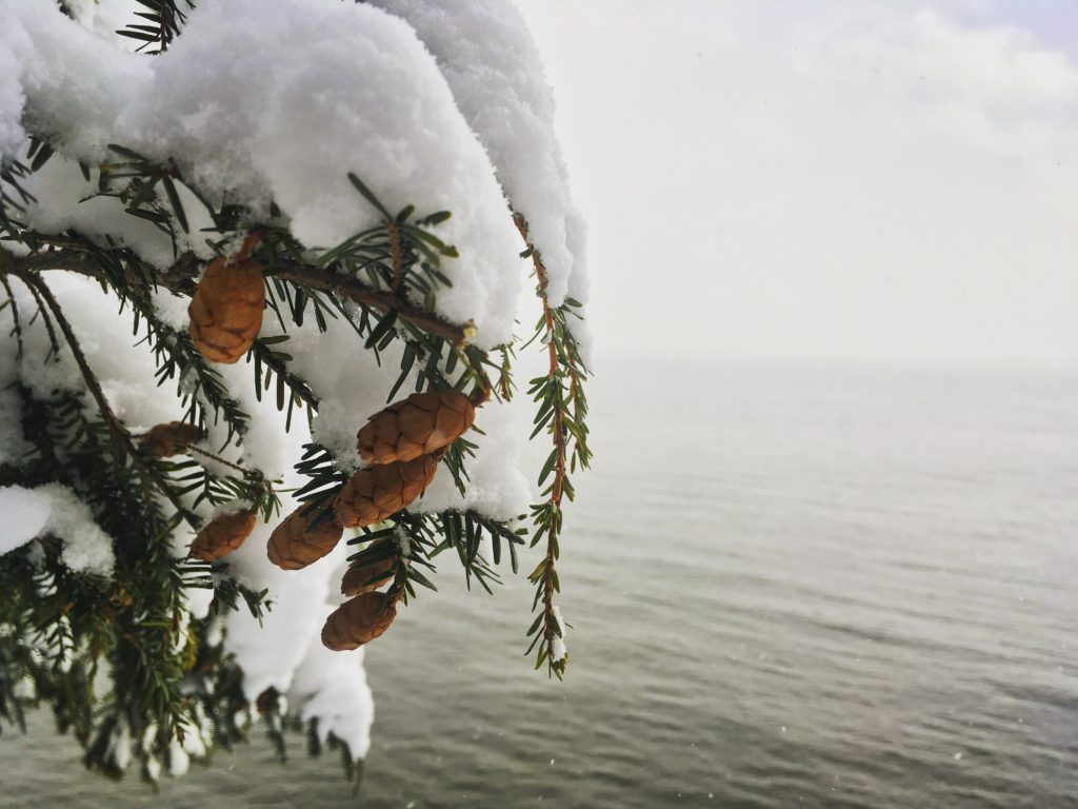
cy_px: 404
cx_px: 539
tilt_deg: -4.7
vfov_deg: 48.2
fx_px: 903
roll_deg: -2.3
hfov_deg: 61.7
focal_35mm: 29
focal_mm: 4.15
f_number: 2.2
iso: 25
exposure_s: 1/430
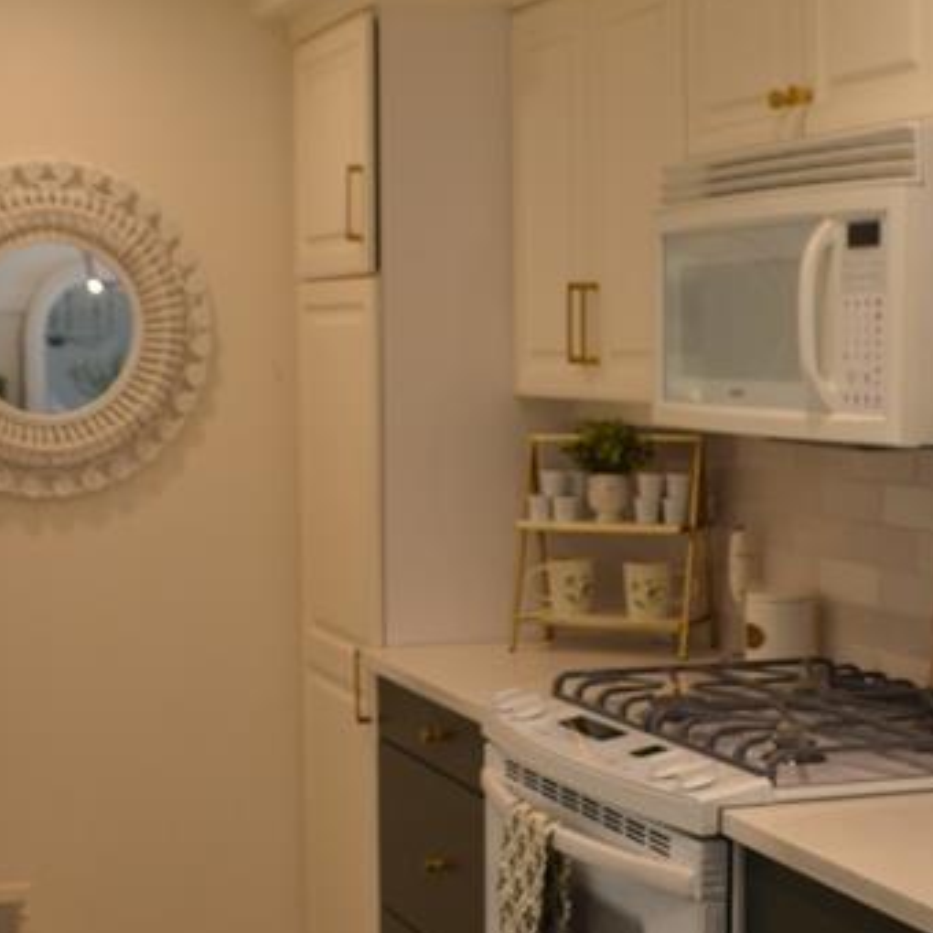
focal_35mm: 69
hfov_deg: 25.0
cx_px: 381
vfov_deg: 25.0
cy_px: 524
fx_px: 2104
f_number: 4.5
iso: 400
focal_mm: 18
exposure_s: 1/80
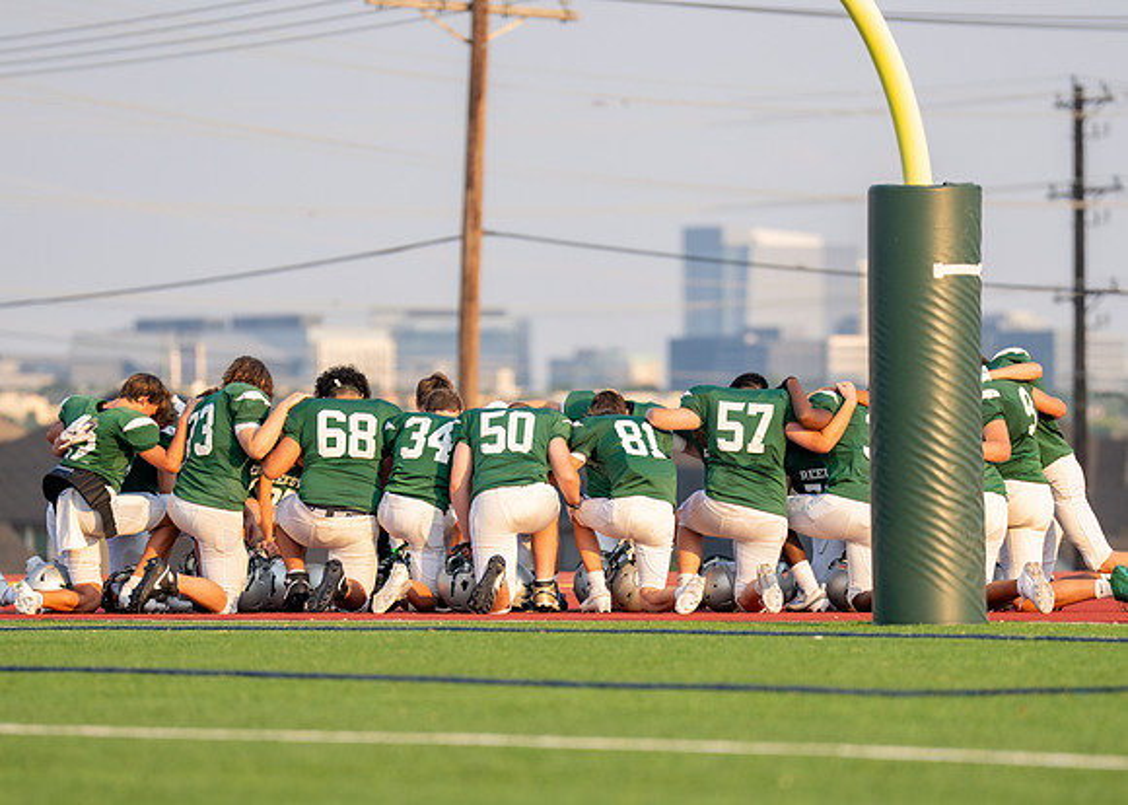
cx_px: 590
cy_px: 504
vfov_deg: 4.7
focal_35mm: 306
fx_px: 9800
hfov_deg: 6.6
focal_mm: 200
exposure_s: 1/1250
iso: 250
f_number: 2.8
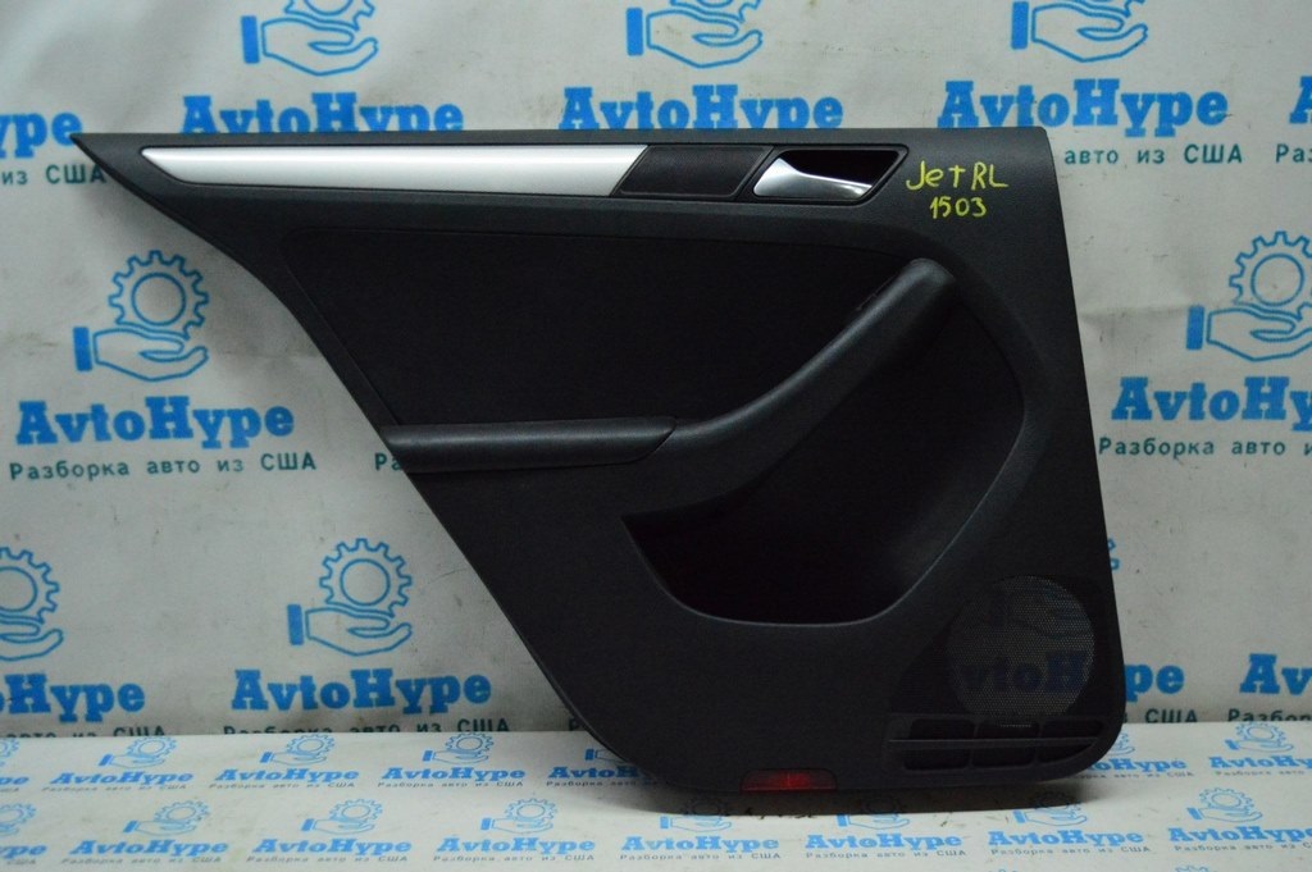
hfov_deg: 49.6
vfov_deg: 34.2
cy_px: 436
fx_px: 1420
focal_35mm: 39
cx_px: 656
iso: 6400
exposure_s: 1/1000
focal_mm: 26
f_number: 4
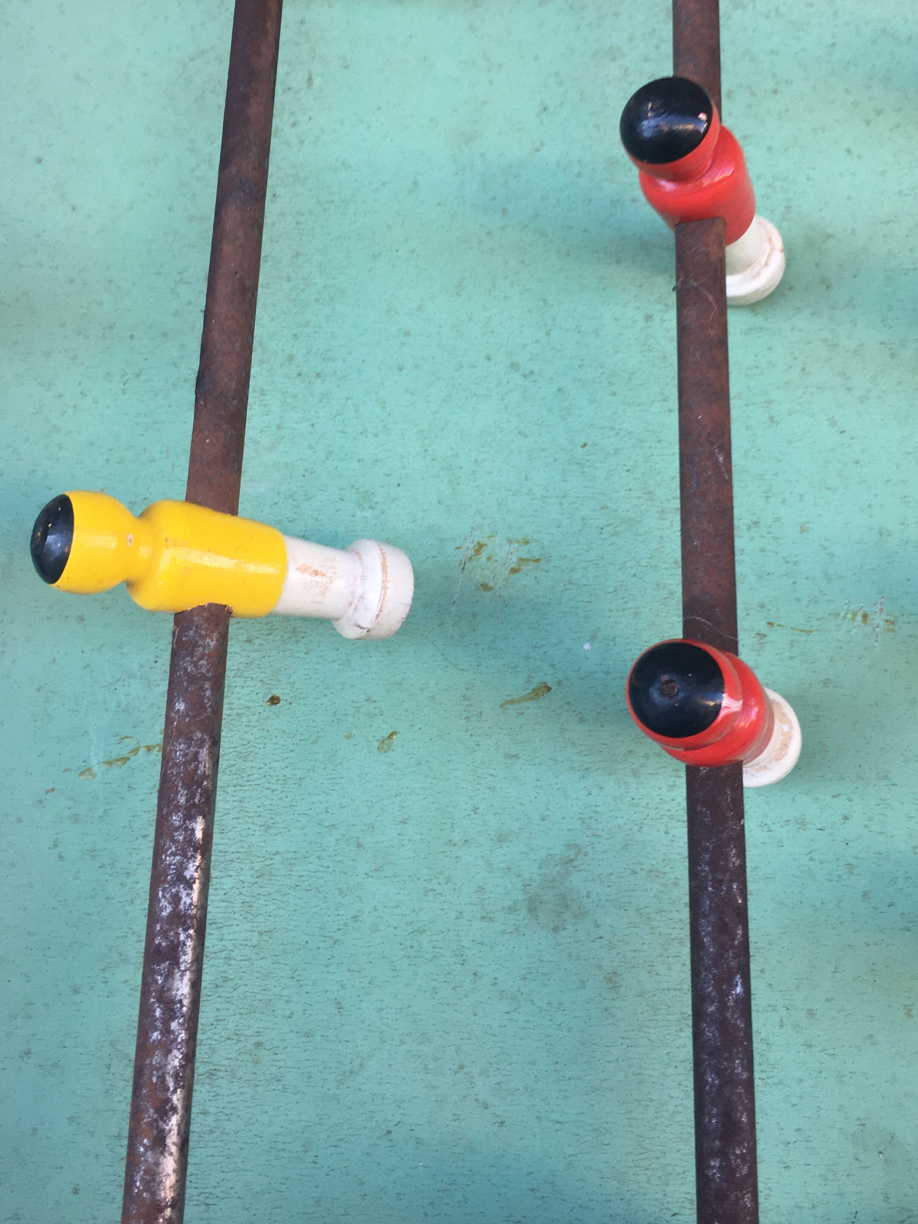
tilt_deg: -68.8
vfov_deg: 50.9
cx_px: 465
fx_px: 1273
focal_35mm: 36
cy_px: 474
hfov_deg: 39.7
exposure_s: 1/50
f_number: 2.2
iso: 32
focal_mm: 4.15
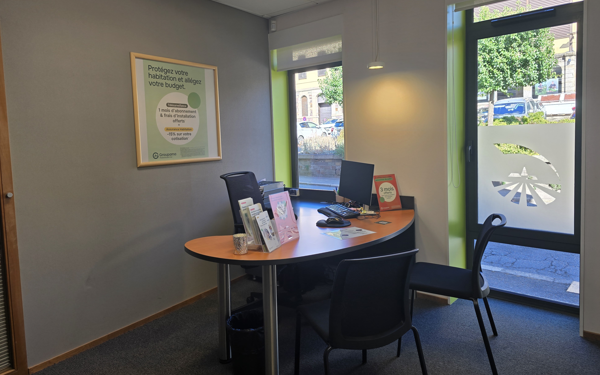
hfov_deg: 72.5
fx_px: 409
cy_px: 165
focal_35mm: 25
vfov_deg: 49.2
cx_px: 299
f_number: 1.7
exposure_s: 1/100
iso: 25
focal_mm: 6.3
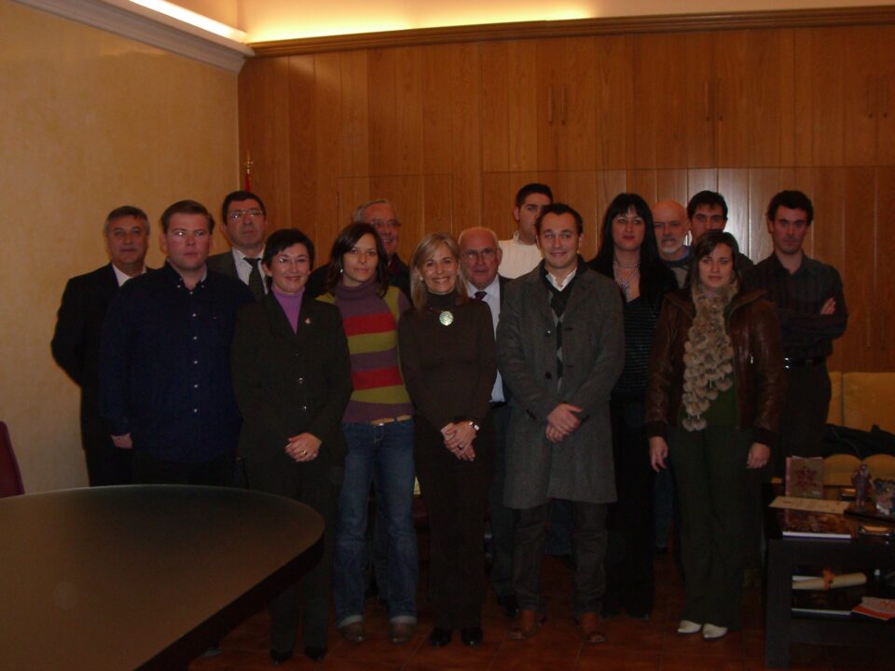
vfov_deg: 35.1
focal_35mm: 41
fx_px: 1060
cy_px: 336
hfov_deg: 45.8
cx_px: 448
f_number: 2.8
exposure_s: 1/60
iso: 200
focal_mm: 6.8
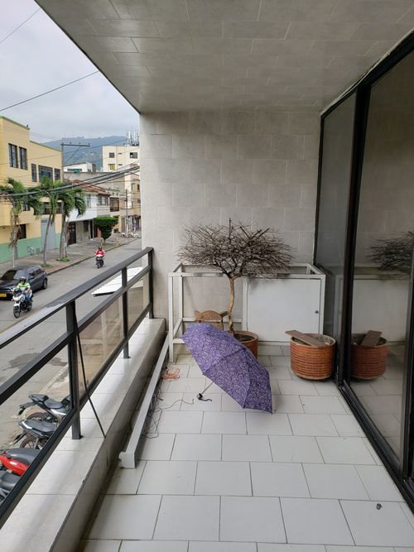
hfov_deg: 53.0
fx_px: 415
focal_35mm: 26
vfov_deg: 67.3
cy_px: 276
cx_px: 207
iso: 50
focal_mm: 4.3
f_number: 2.4
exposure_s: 1/667
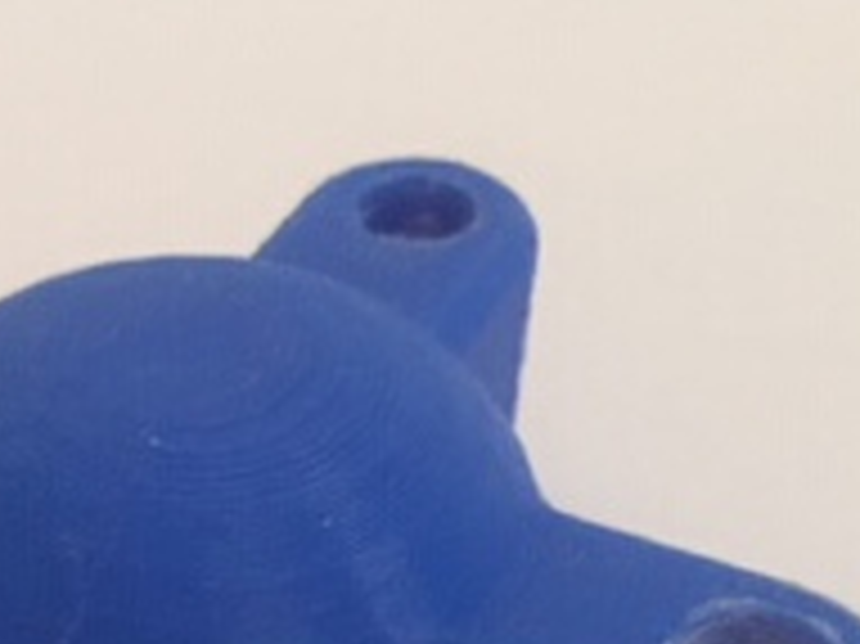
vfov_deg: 17.5
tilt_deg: -43.3
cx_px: 164
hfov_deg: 23.8
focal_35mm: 81
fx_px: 2011
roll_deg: -0.1
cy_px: 743
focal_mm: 4.15
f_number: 2.2
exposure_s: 1/4
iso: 100
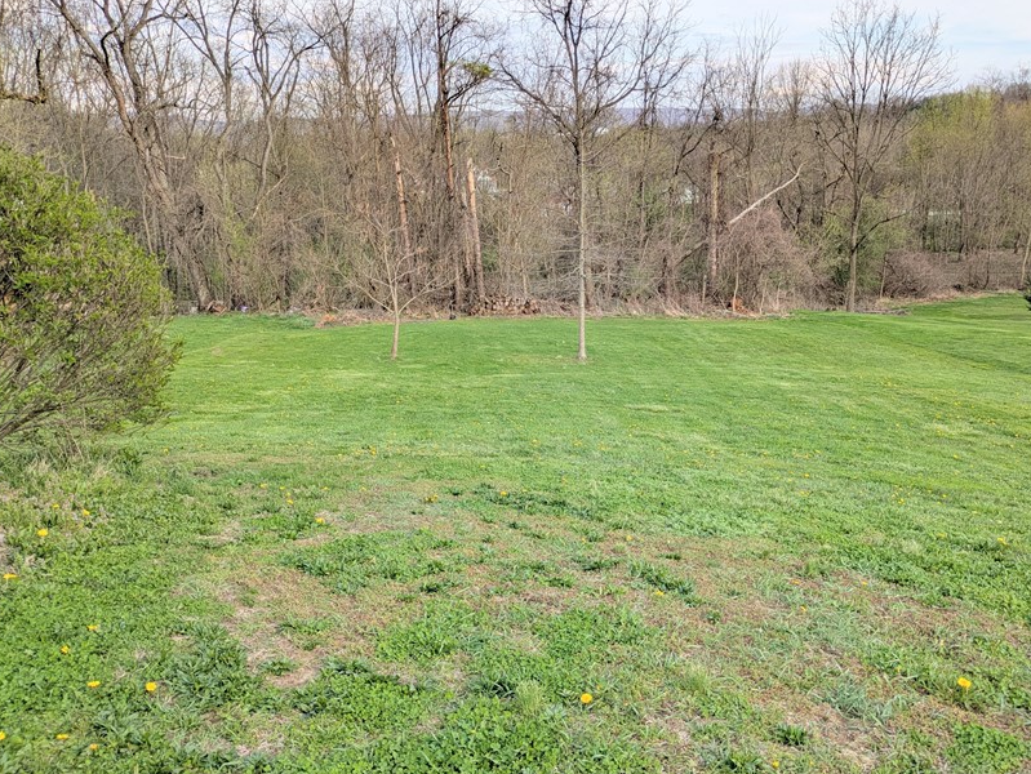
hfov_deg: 56.5
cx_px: 602
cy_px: 430
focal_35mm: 32
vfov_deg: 44.1
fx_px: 954
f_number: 1.89
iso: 45
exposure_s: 1/555
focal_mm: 5.43
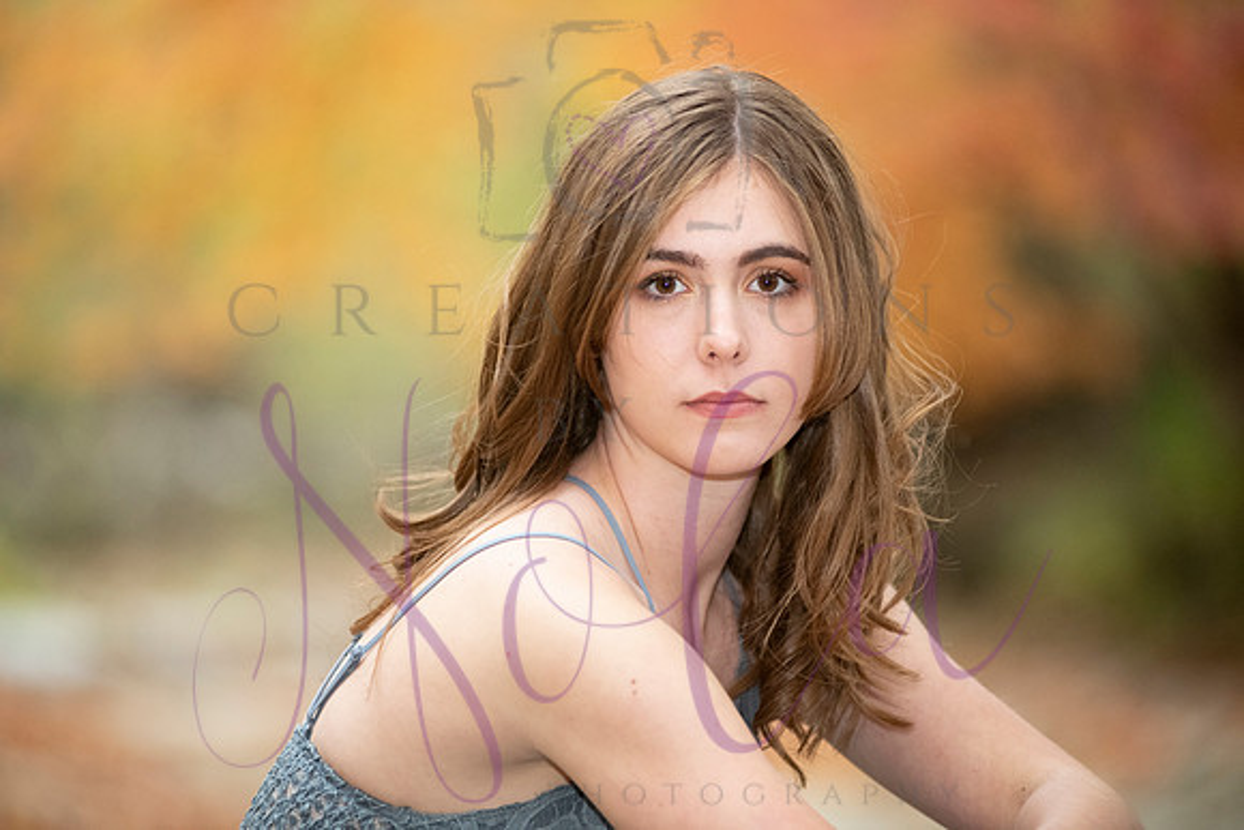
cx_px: 622
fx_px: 5876
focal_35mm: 170
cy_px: 415
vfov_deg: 8.1
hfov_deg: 12.1
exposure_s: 1/800
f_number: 3.2
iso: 2000
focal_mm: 170
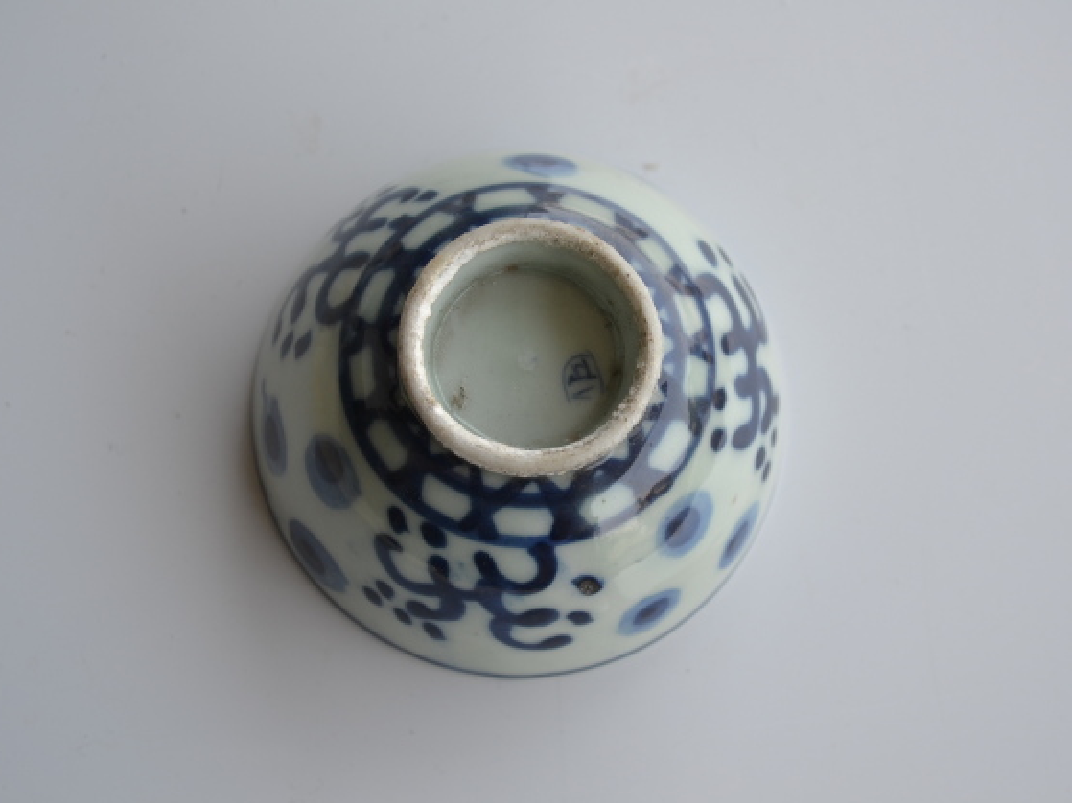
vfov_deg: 22.2
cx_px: 585
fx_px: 2043
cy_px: 402
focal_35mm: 66
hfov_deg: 29.4
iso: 180
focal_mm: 40
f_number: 5.6
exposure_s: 1/125
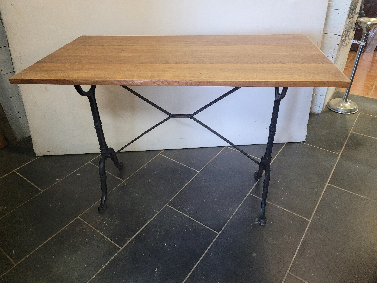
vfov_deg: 53.1
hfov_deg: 67.3
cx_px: 188
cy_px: 142
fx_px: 283
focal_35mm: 26
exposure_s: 1/50
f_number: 1.8
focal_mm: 5.4
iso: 500
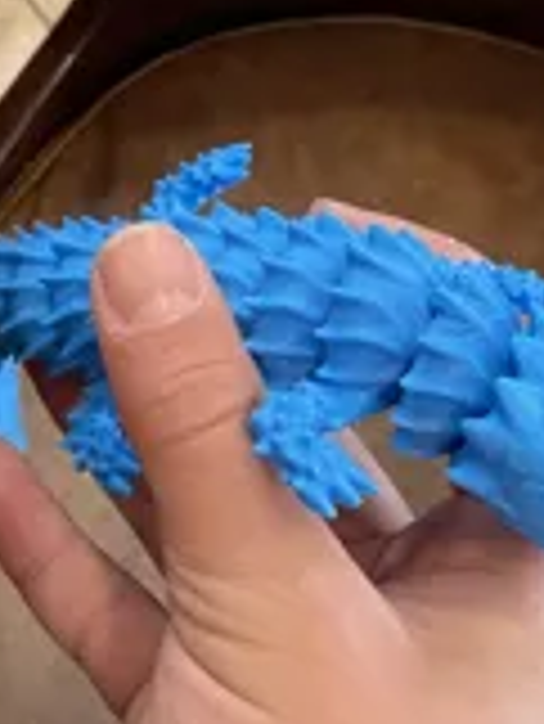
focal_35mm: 72
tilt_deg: -59.8
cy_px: 198
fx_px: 1507
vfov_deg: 26.7
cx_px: 117
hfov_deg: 20.3
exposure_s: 1/60
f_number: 1.8
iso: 125
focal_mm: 3
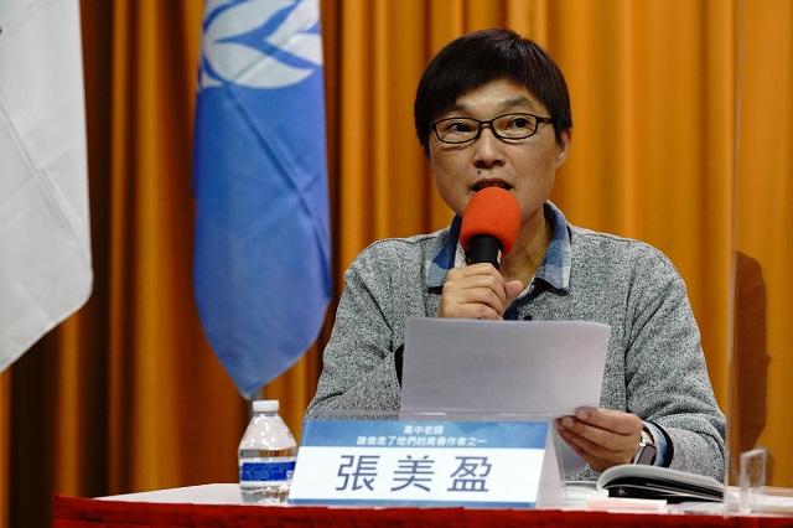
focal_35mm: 123
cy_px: 264
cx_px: 396
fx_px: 2708
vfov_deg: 11.1
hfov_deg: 16.7
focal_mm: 123
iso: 3200
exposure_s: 1/125
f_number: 5
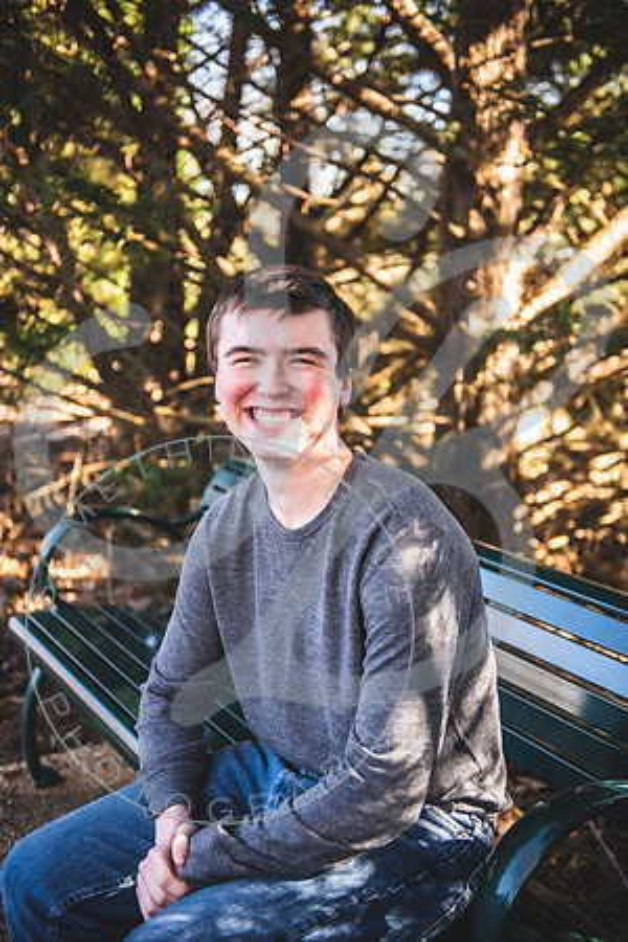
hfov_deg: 29.9
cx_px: 314
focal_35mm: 45
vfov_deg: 43.6
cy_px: 471
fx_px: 1177
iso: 200
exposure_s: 1/250
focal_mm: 45
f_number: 2.8
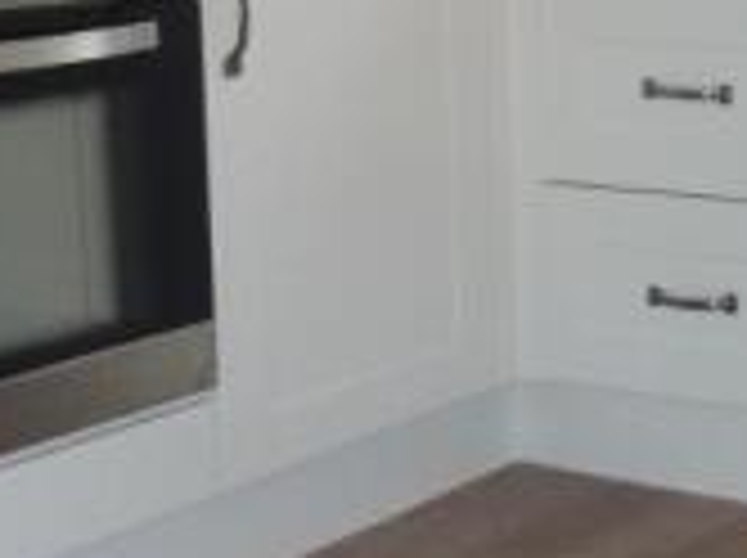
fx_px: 1896
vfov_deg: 16.3
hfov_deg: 20.4
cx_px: 970
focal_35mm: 88
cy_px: -29
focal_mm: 4.1
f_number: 3.3
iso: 125
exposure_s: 1/60
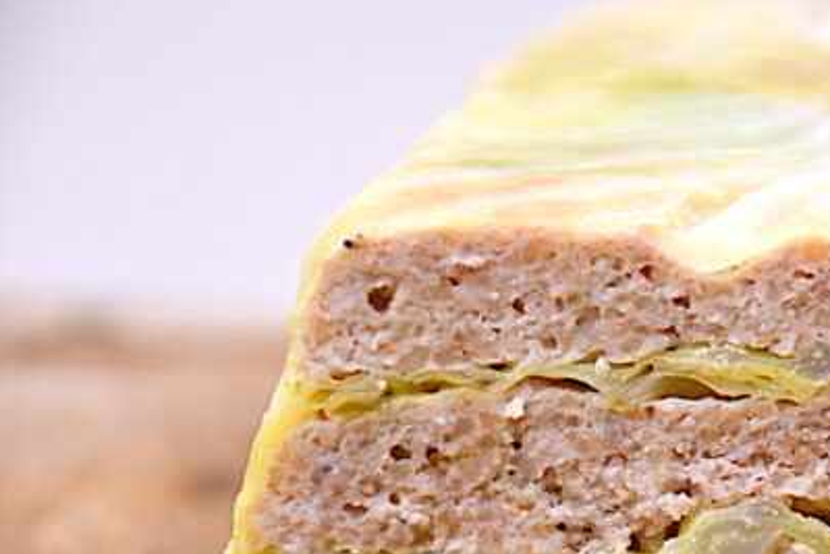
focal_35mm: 313
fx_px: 7219
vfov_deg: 4.4
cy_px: 425
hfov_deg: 6.6
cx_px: 745
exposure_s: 1/60
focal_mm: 116
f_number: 5.6
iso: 800
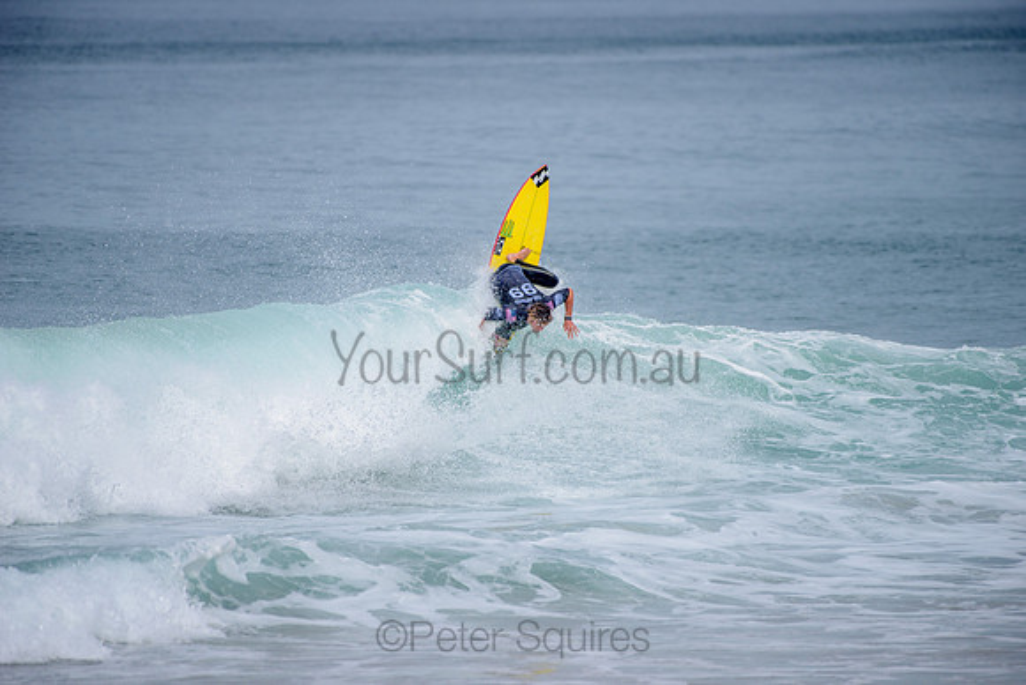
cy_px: 342
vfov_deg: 2.8
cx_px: 513
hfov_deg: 4.1
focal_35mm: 500
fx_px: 14253
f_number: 5.6
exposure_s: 1/2000
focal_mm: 500
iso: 160
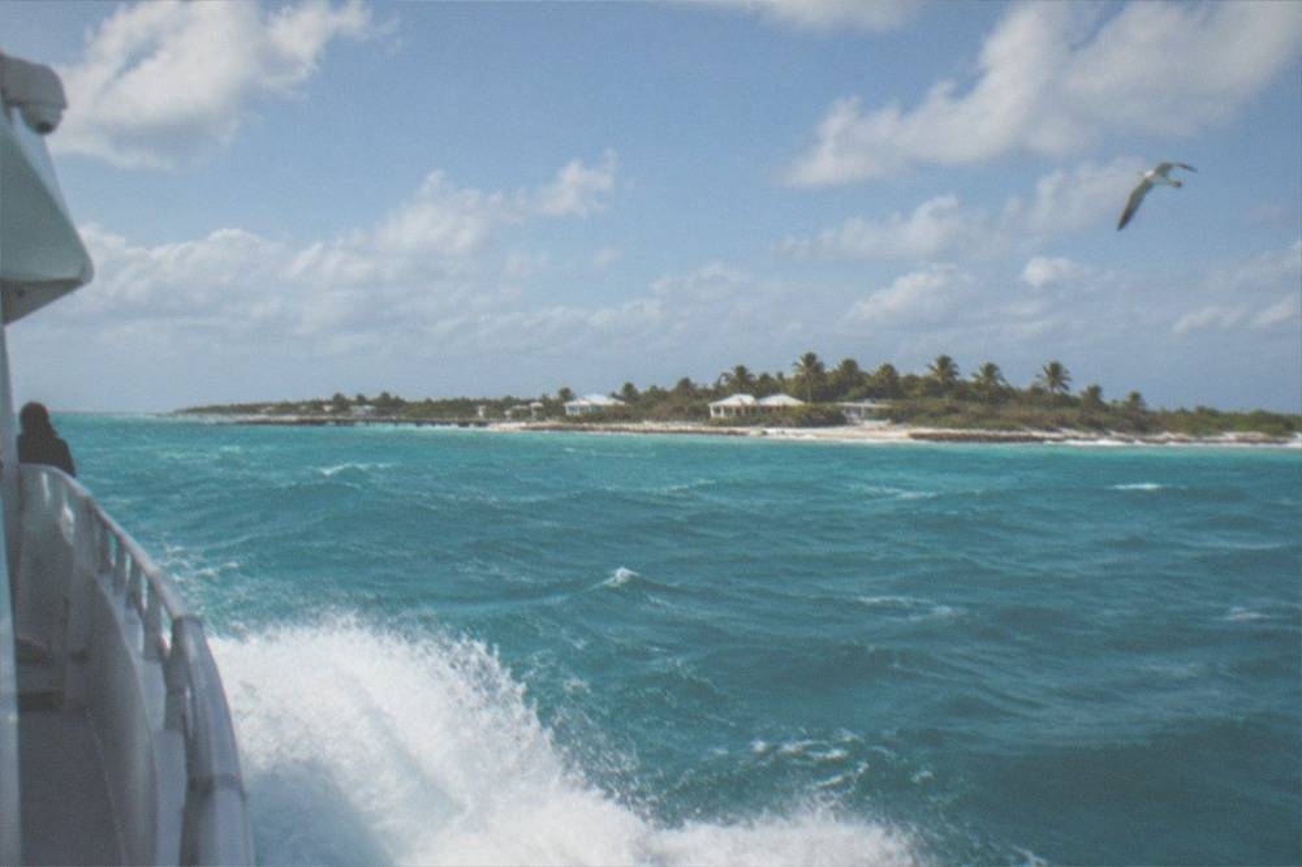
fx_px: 1265
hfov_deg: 54.5
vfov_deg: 37.8
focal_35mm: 35
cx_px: 651
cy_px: 434
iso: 200
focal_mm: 35
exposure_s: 1/1250
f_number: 4.5
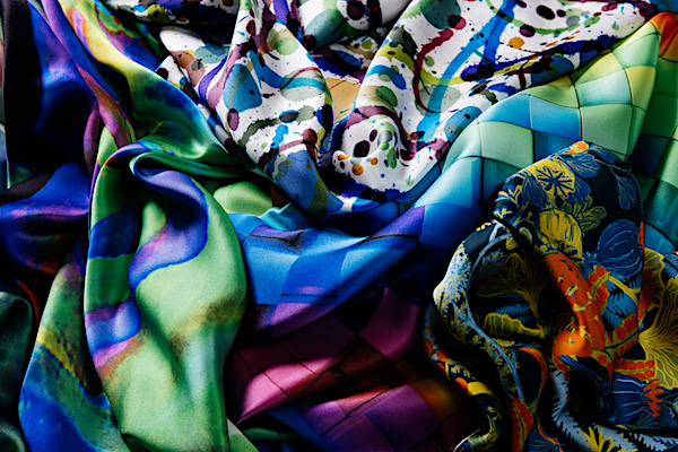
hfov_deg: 36.2
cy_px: 226
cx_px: 339
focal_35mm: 55
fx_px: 1036
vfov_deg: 24.6
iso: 125
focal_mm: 55
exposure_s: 1/160
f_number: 8
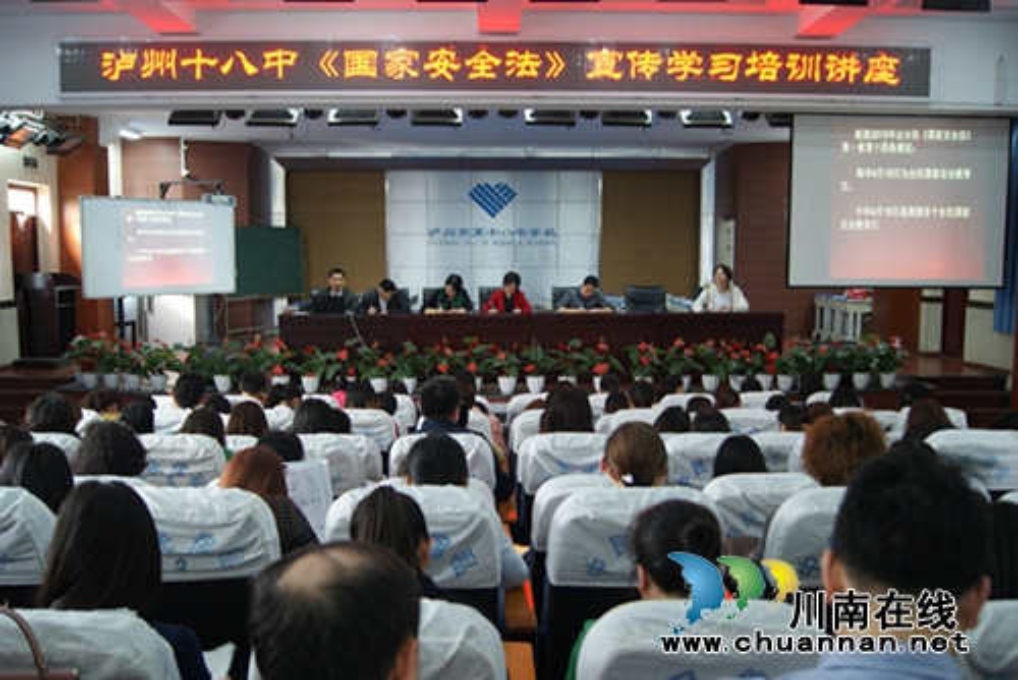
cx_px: 509
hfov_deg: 57.2
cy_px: 340
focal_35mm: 33
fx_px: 934
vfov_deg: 40.0
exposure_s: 1/15
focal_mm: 22
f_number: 4
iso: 400
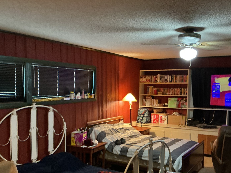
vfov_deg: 35.7
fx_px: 267
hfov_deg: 46.7
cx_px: 129
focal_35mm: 40
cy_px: 111
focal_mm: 3
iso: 500
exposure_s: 1/30
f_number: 1.8
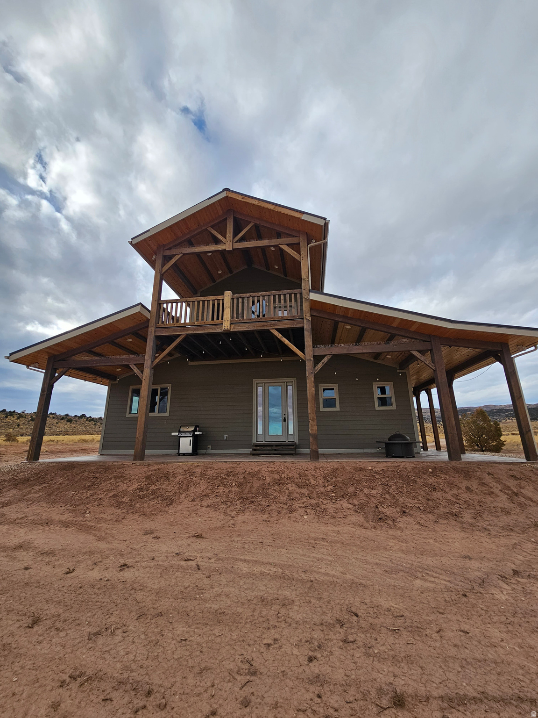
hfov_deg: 89.9
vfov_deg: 106.2
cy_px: 359
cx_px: 269
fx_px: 269
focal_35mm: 13
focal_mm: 2.2
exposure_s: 1/880
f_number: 2.2
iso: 50
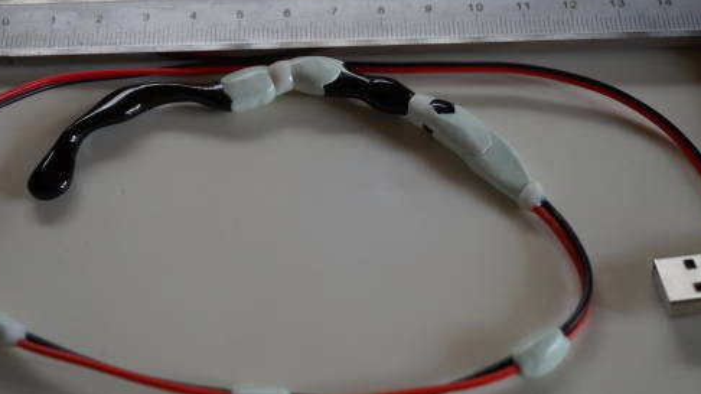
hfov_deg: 33.8
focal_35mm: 62
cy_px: 201
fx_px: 1152
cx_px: 323
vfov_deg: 19.4
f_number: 4
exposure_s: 1/160
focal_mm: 30
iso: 800
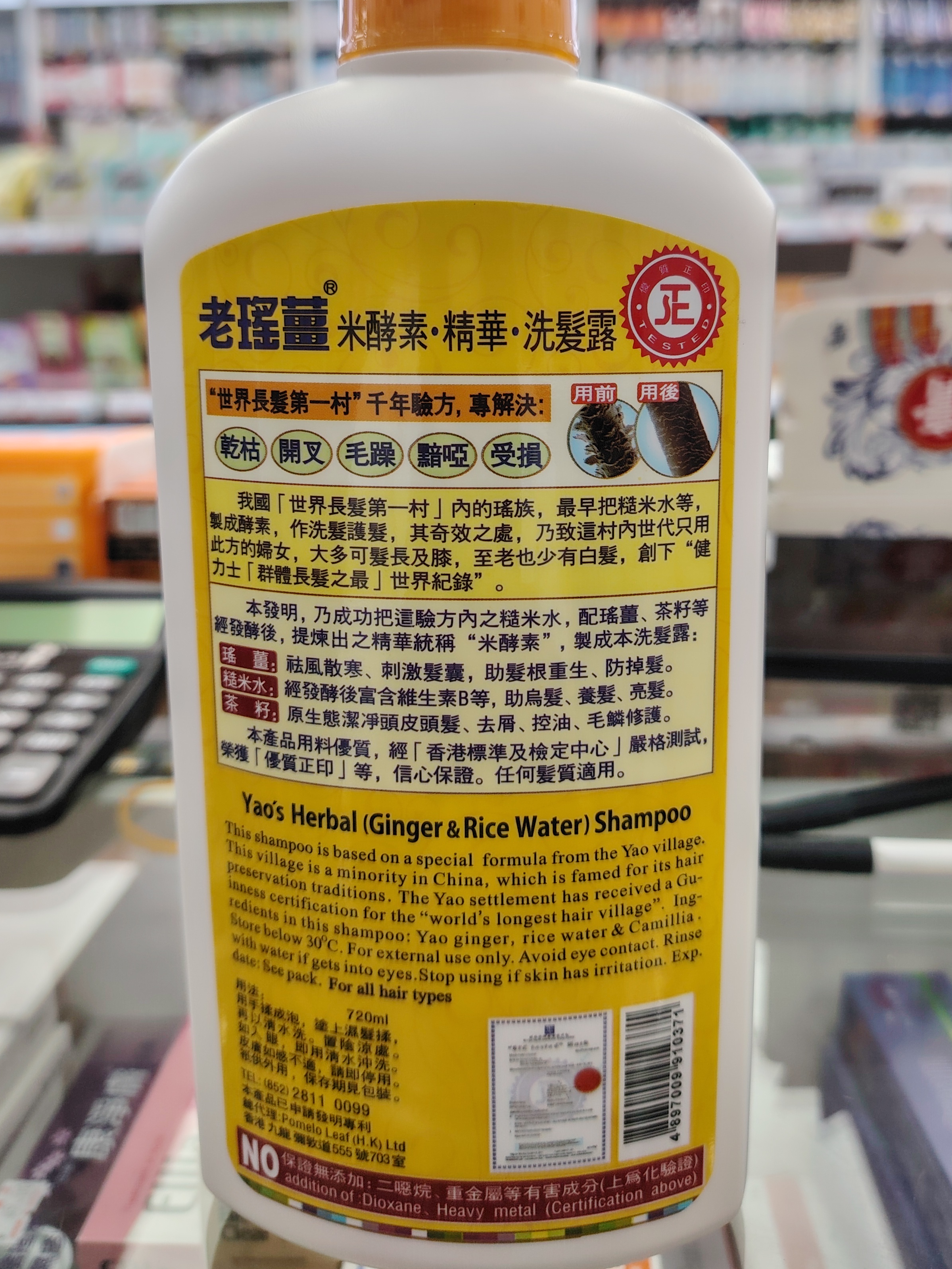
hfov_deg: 46.7
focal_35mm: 30
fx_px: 1100
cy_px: 493
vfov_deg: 59.4
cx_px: 520
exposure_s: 1/150
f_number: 1.75
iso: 100
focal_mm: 5.25
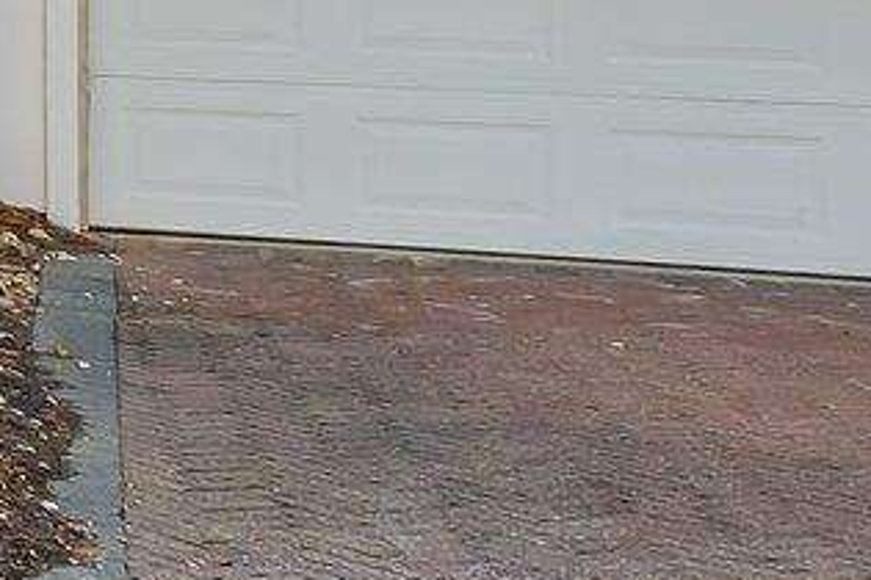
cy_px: -192
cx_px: -1861
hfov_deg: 10.9
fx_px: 2516
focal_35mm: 104
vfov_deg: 12.7
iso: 250
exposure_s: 1/220
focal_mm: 10.5
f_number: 8
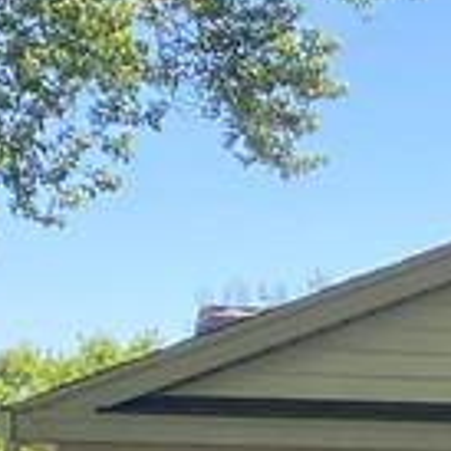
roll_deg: -0.5
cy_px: 688
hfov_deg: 9.3
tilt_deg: -1.5
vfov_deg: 9.8
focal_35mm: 172
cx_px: 1007
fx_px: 2535
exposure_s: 1/469
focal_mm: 4.25
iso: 32
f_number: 1.8
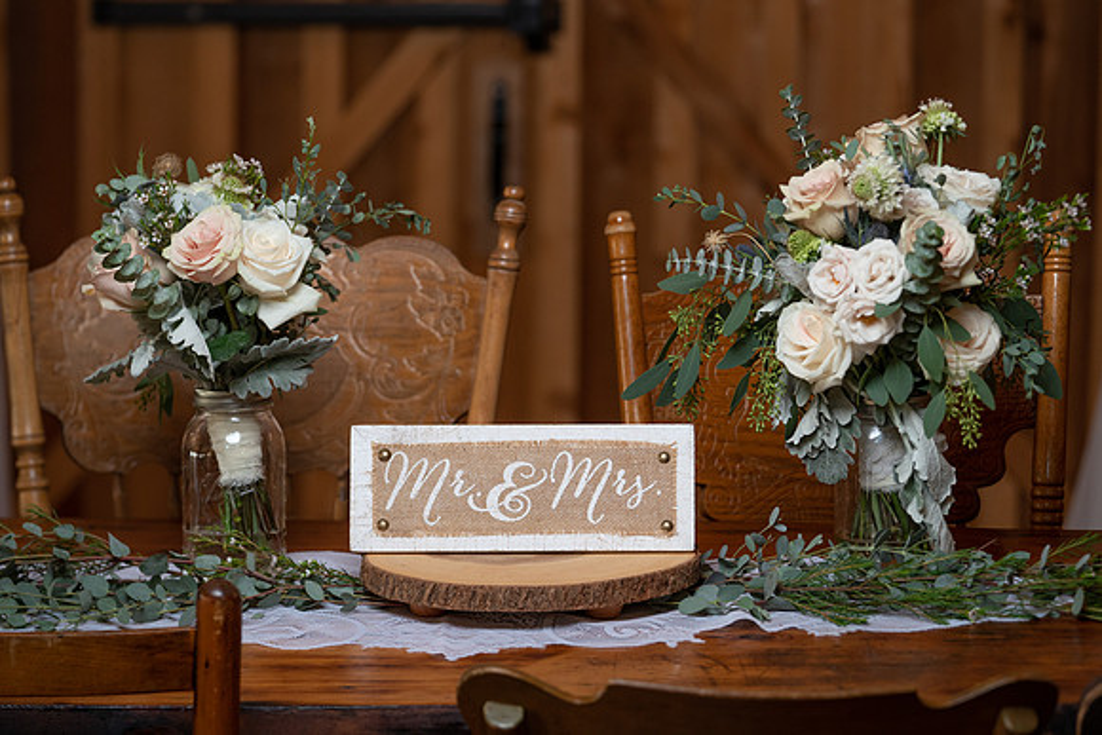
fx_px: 3726
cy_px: 358
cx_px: 568
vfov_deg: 11.3
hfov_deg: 16.8
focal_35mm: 122
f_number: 4
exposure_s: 1/200
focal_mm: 118
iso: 1000
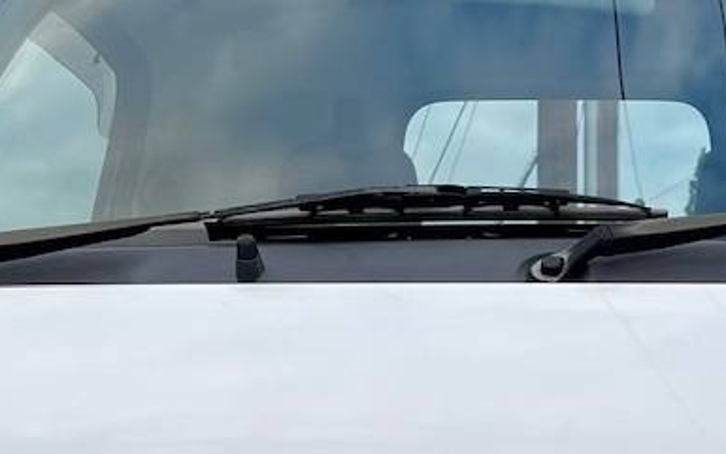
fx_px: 1742
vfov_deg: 13.7
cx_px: 585
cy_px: 738
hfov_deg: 23.2
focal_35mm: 88
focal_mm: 5.1
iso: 32
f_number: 1.6
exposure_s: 1/438
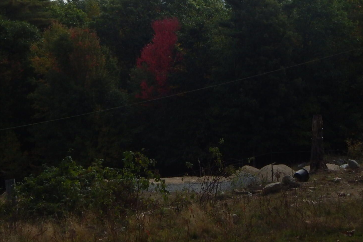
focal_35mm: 105
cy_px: -4
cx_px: 217
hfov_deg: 19.4
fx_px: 1059
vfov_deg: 12.9
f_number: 3.7
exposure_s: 1/1500
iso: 125
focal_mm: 8.6
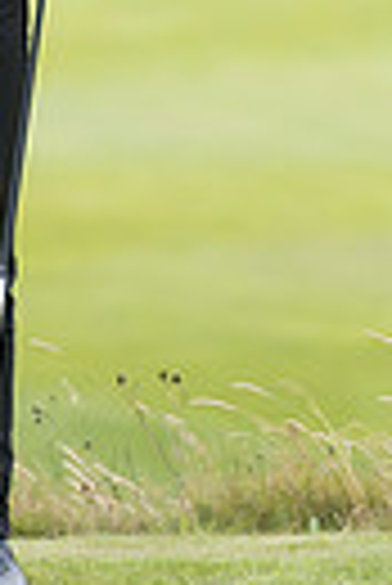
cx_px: 95
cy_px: -392
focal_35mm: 1039
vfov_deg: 2.0
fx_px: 16924
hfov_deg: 1.3
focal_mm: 300
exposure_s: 1/2500
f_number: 5.6
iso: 800
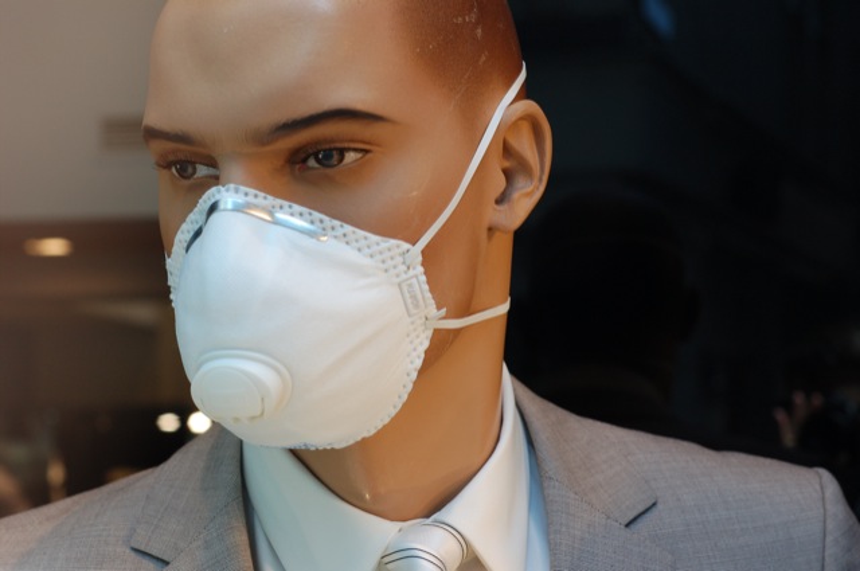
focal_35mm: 75
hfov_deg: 27.0
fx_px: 1789
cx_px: 430
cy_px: 286
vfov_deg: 18.1
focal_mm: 50
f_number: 7.1
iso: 400
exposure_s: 1/200
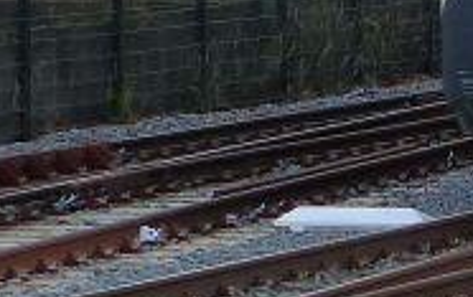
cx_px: 646
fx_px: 6870
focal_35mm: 532
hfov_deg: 3.9
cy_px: -211
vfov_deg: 2.5
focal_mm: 14
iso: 160
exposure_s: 1/250
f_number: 4
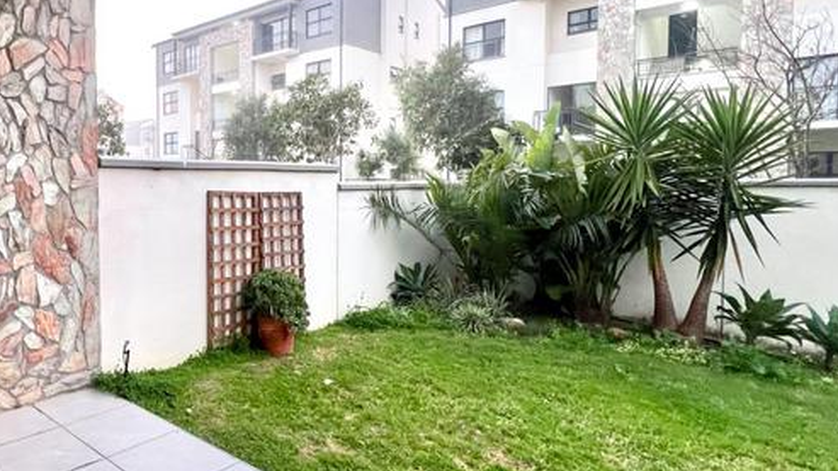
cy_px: 196
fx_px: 511
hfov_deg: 73.1
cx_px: 207
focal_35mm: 23
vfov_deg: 49.3
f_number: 1.8
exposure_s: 1/50
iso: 200
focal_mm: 1.57
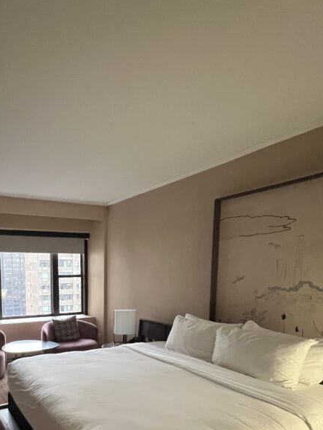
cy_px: 312
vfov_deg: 70.0
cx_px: 67
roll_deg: +0.1
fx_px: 286
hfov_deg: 55.0
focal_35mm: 23
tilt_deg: -5.6
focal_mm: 1.57
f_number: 1.8
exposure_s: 1/60
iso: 500
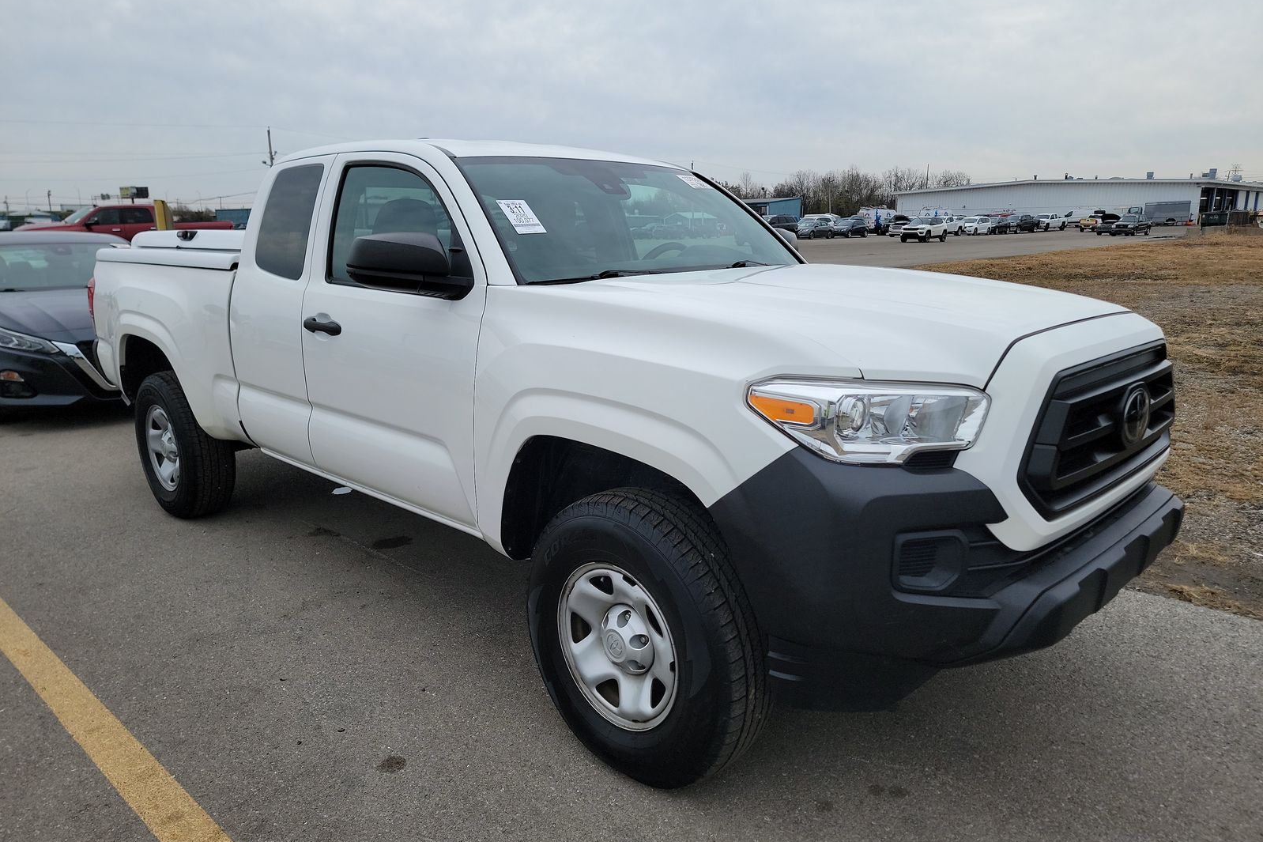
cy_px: 428
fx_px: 877
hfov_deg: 71.5
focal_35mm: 25
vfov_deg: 51.3
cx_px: 632
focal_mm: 6.7
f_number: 1.8
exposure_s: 1/436
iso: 50
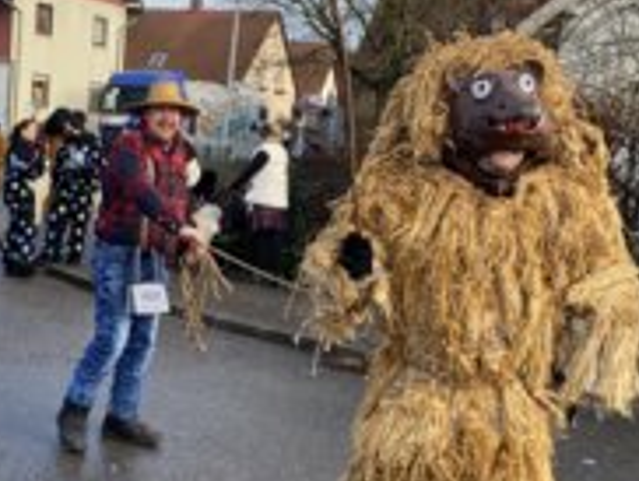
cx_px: 140
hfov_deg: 32.9
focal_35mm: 57
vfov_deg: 25.7
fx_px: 1054
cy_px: 288
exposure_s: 1/562
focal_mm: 4.25
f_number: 1.8
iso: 32
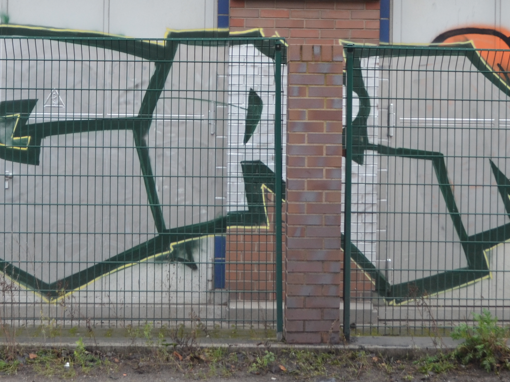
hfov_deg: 20.0
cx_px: 278
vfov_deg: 15.0
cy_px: 92
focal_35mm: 98
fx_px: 1444
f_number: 4.5
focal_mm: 28
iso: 400
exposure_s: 1/80
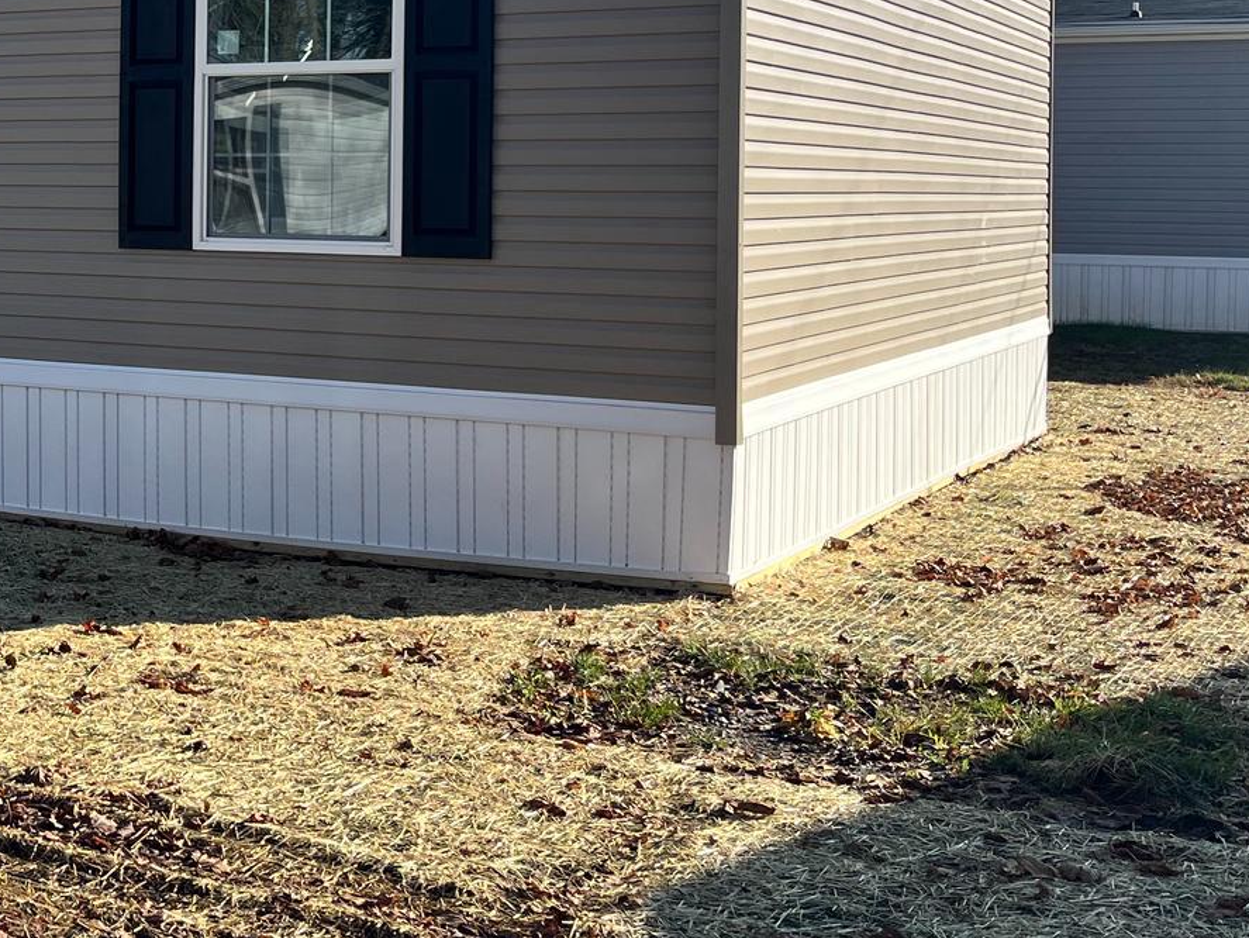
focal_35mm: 60
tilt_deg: -0.2
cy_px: 173
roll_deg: -0.3
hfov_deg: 29.1
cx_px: -130
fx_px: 2166
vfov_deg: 24.0
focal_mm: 5.1
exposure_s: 1/2463
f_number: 1.6
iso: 50
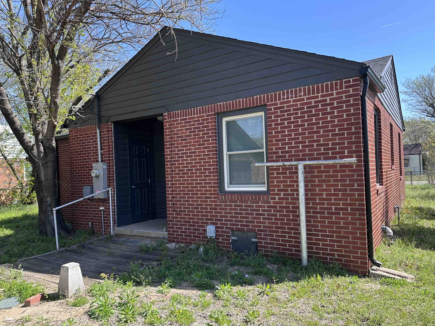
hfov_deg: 69.4
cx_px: 218
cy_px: 169
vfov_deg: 54.9
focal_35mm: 25
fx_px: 314
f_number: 1.78
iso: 80
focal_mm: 6.86
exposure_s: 1/1029
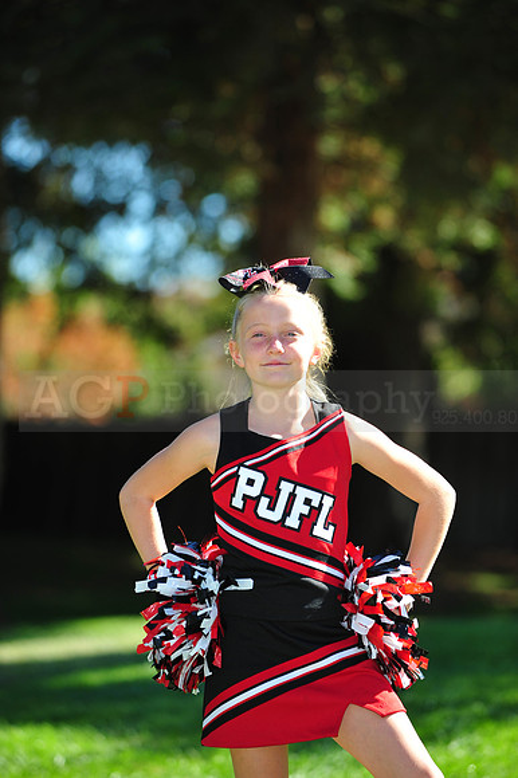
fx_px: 4321
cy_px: 389
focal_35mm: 200
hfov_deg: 6.9
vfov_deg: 10.3
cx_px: 259
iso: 400
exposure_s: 1/1000
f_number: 4.5
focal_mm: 200
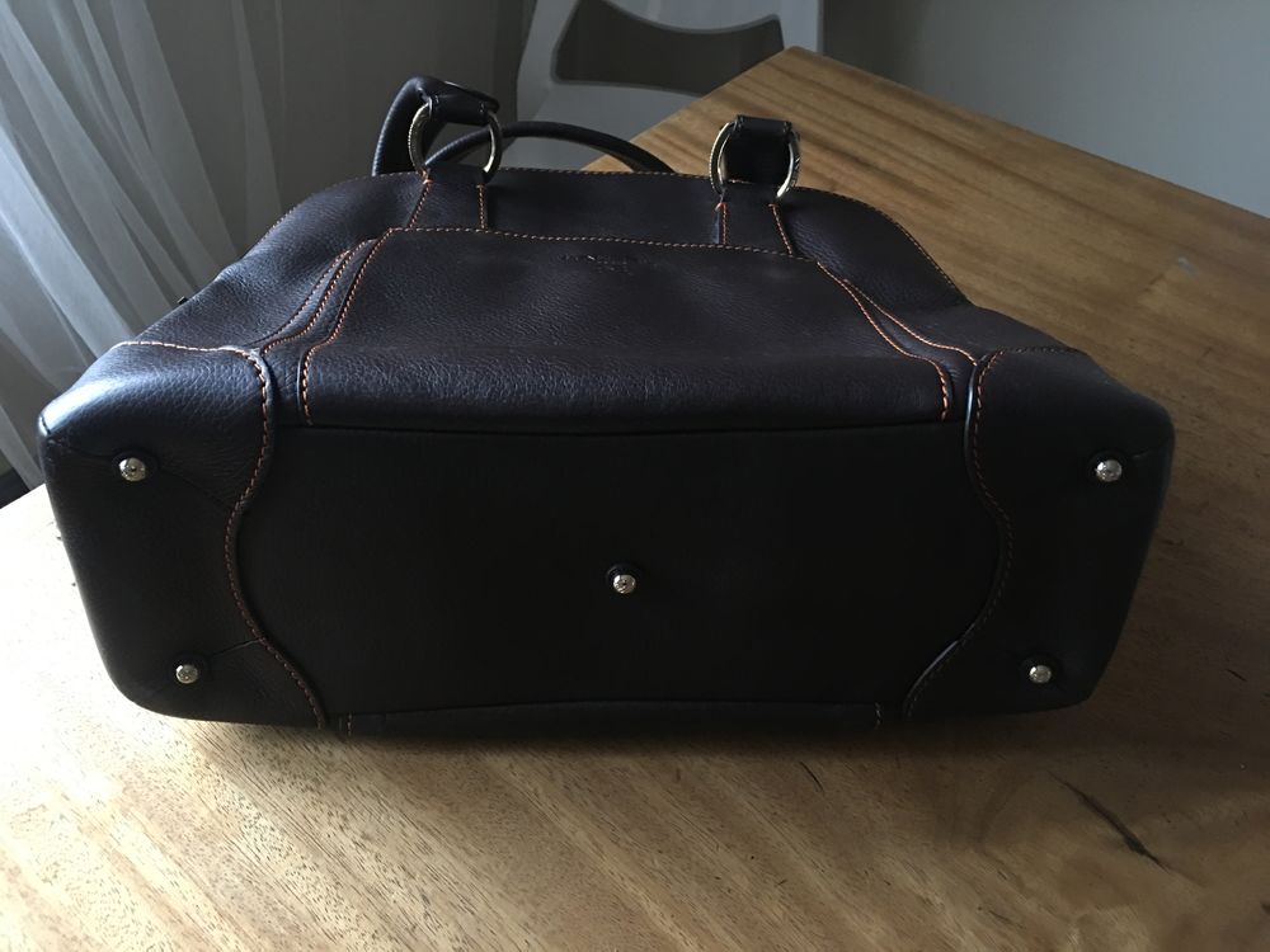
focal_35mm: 29
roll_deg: -5.4
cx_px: 635
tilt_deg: -43.6
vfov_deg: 48.2
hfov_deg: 61.7
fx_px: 1064
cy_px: 476
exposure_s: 1/4
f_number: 2.2
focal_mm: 4.15
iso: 100
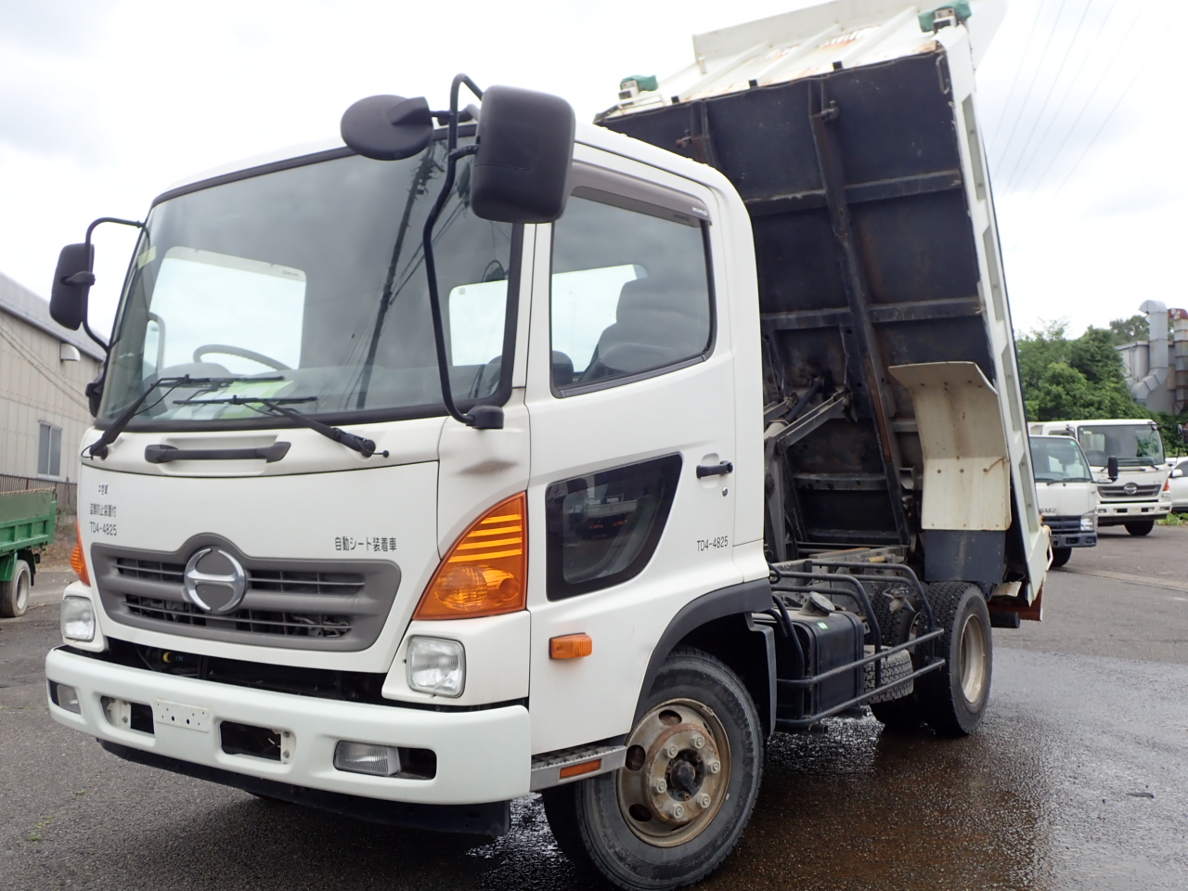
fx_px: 1098
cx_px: 594
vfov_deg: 44.2
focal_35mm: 32
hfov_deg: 56.8
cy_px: 446
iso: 100
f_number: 3.2
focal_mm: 5.87
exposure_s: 1/320
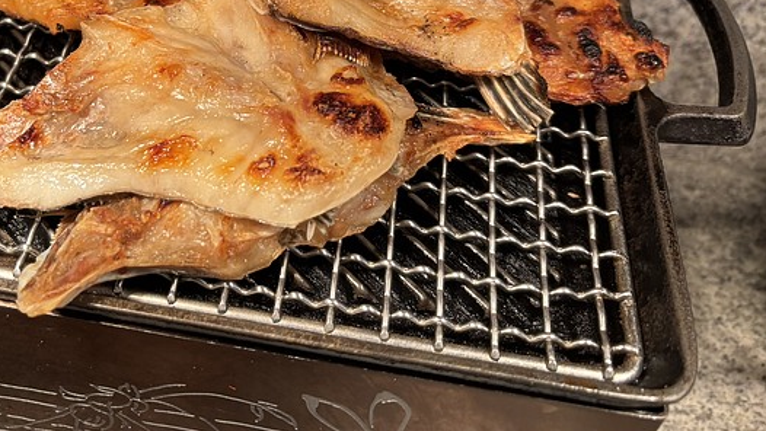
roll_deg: -2.4
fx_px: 853
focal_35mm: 42
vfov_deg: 27.3
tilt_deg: -39.1
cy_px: 41
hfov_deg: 47.3
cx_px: 233
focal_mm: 5.96
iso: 40
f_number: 1.6
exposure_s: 1/214
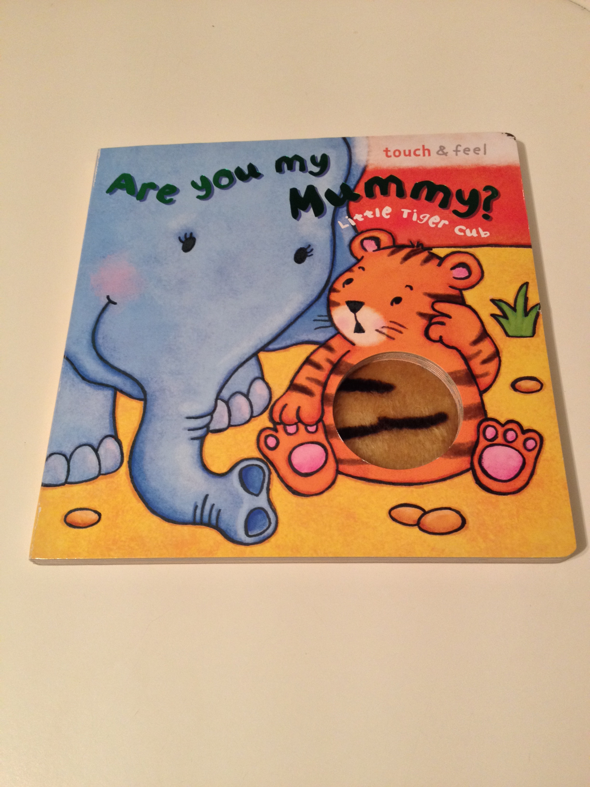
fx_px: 795
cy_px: 394
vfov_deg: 52.6
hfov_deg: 40.7
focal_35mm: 35
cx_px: 295
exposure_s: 1/20
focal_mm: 4.28
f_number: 2.4
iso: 160
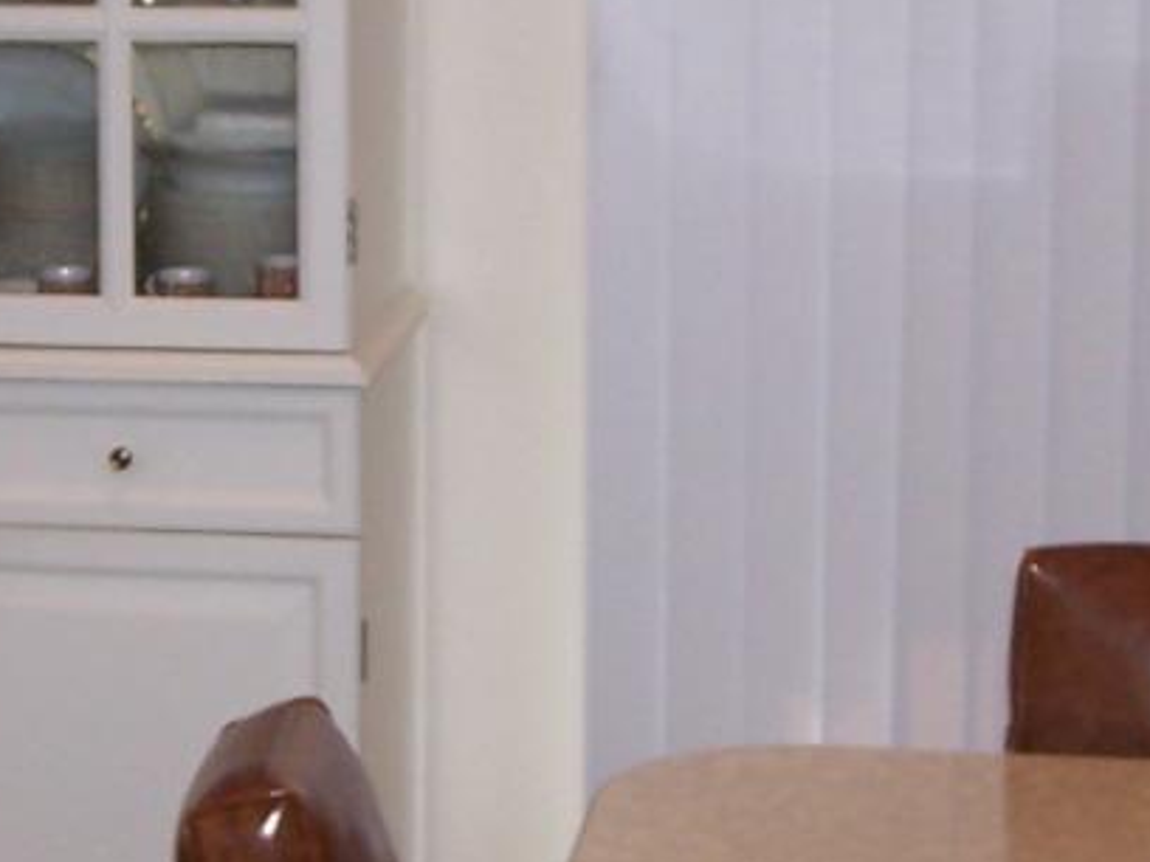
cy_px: 282
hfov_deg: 14.7
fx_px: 4452
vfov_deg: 11.1
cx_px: 406
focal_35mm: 134
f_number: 2.8
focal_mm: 6.3
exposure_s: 1/60
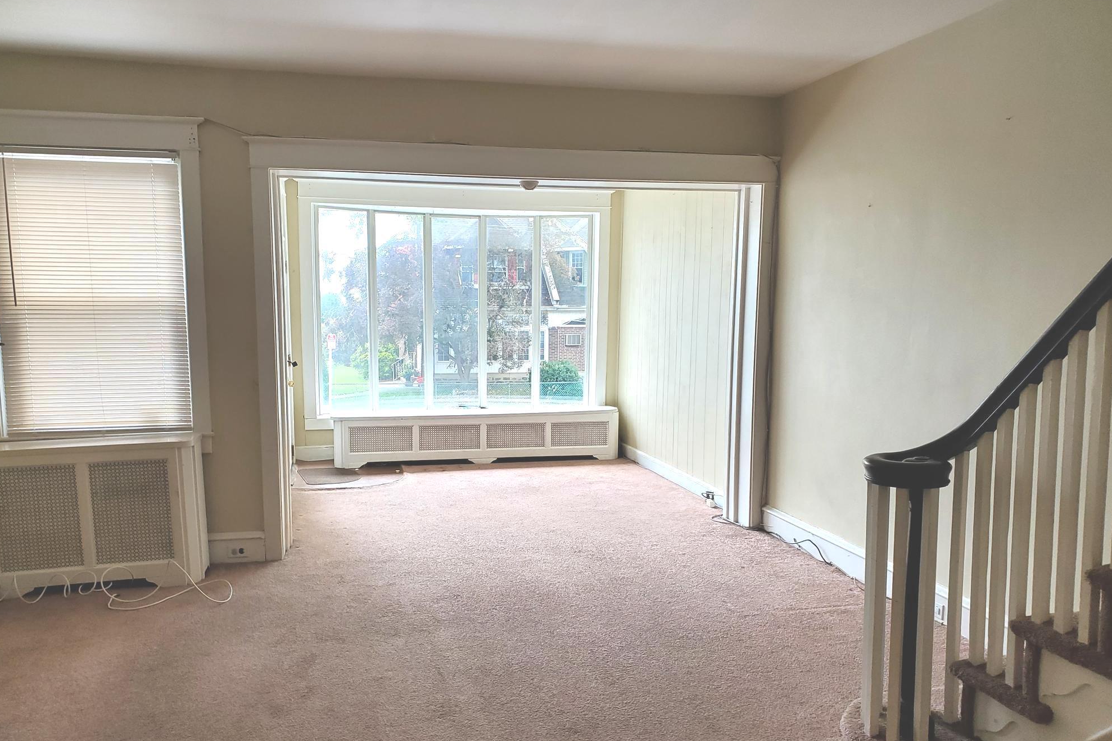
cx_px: 561
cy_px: 423
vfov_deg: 46.3
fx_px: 865
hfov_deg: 65.5
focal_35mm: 28
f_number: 2.4
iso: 80
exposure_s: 1/120
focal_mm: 4.3
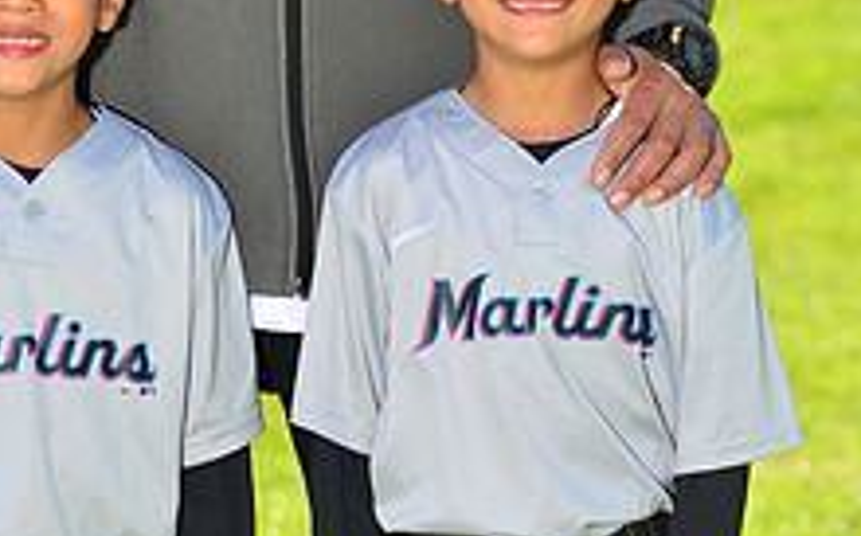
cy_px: -215
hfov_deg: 7.1
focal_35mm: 296
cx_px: 315
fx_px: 6939
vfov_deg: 4.4
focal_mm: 110
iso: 100
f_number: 5
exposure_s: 1/250
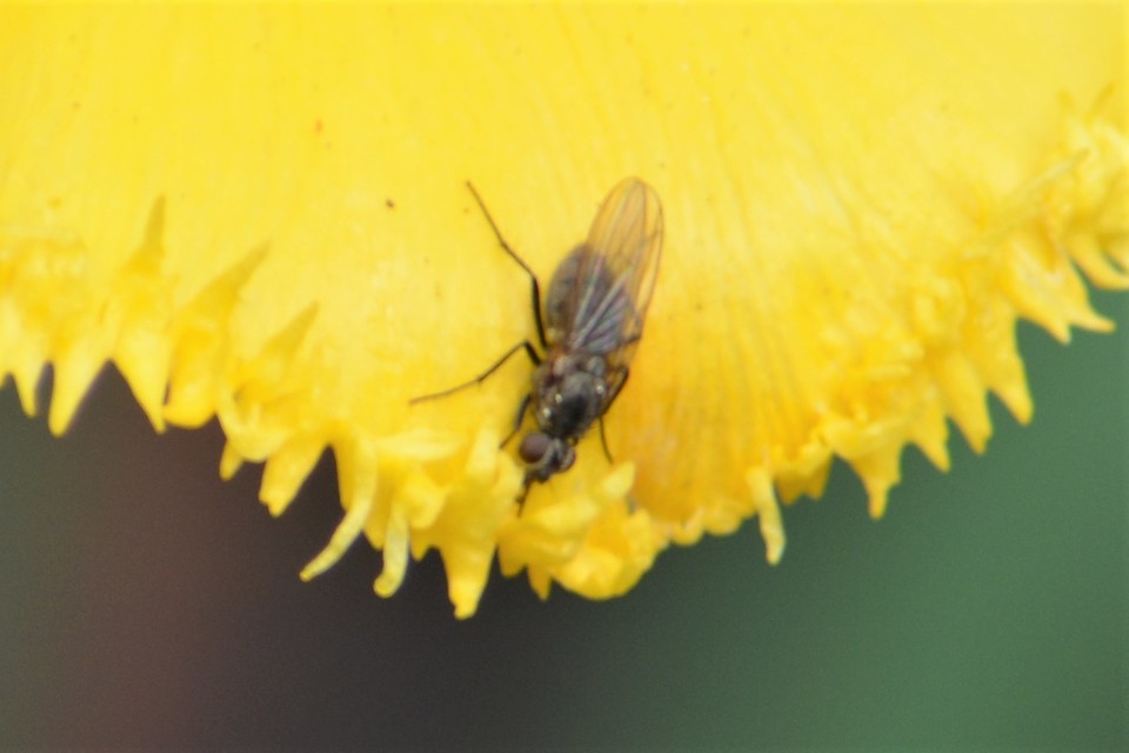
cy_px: 376
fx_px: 14111
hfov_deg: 4.6
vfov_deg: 3.1
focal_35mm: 450
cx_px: 564
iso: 250
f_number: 8
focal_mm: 300
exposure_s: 1/125
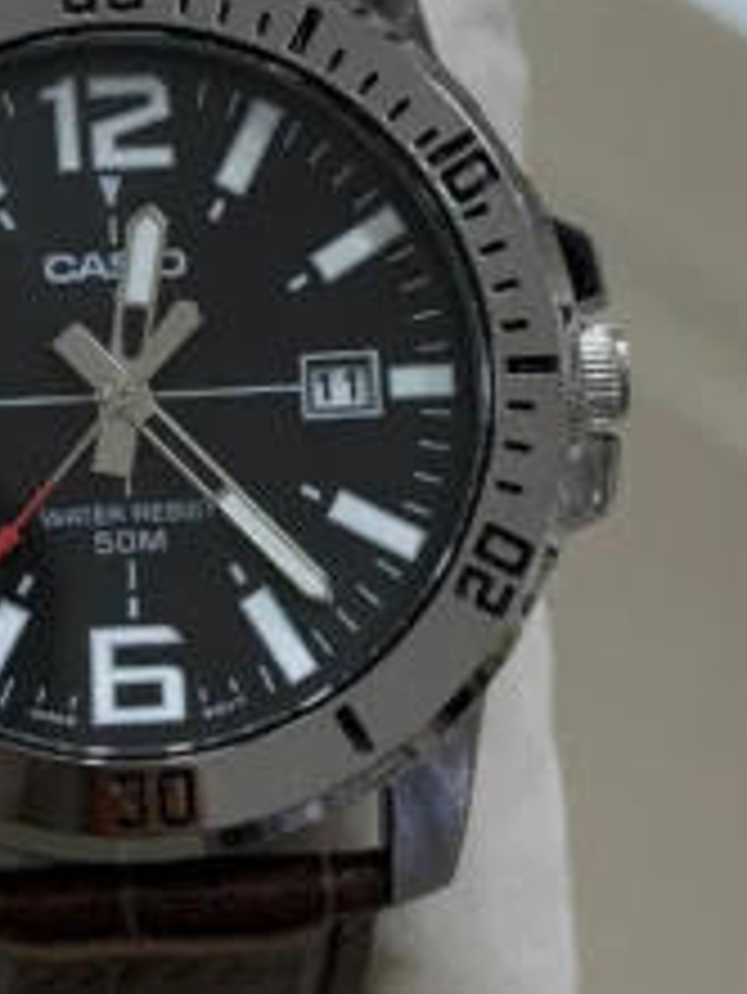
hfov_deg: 16.8
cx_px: 81
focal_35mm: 87
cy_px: 517
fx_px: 2501
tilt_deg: -60.9
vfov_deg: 22.5
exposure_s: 1/519
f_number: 1.78
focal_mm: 6.76
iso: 64
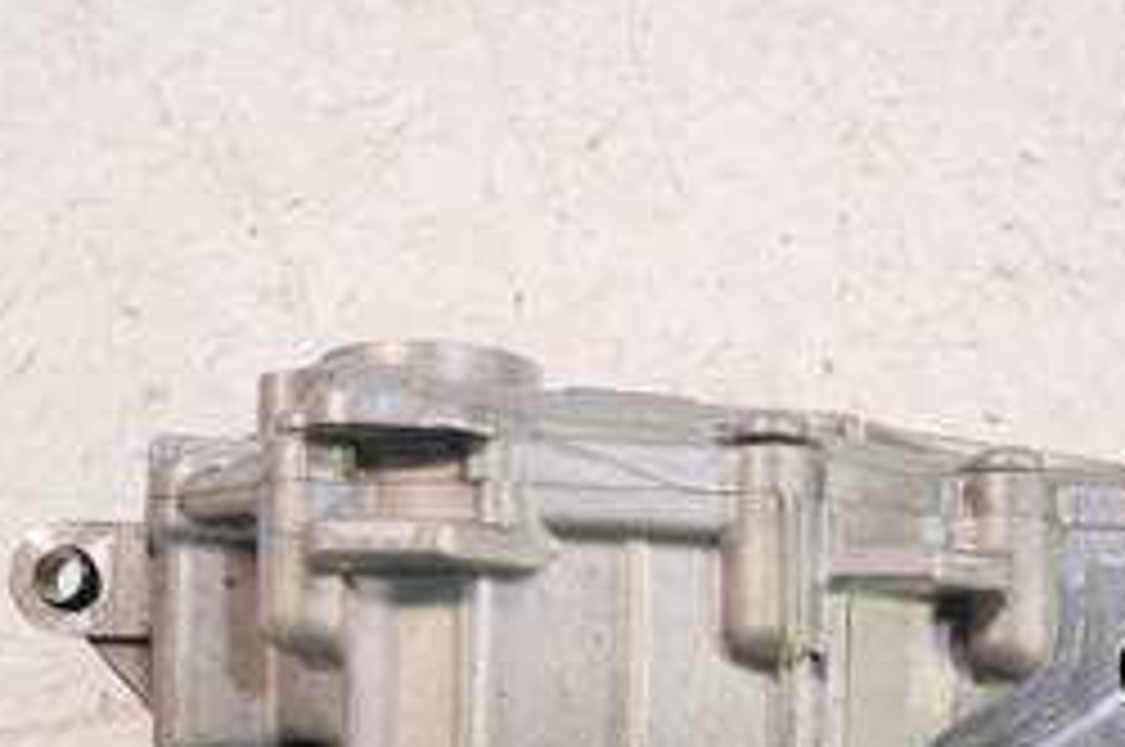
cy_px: 716
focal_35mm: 52
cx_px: 616
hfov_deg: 38.2
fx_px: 1623
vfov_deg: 24.9
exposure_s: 1/125
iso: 1250
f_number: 3.5
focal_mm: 13
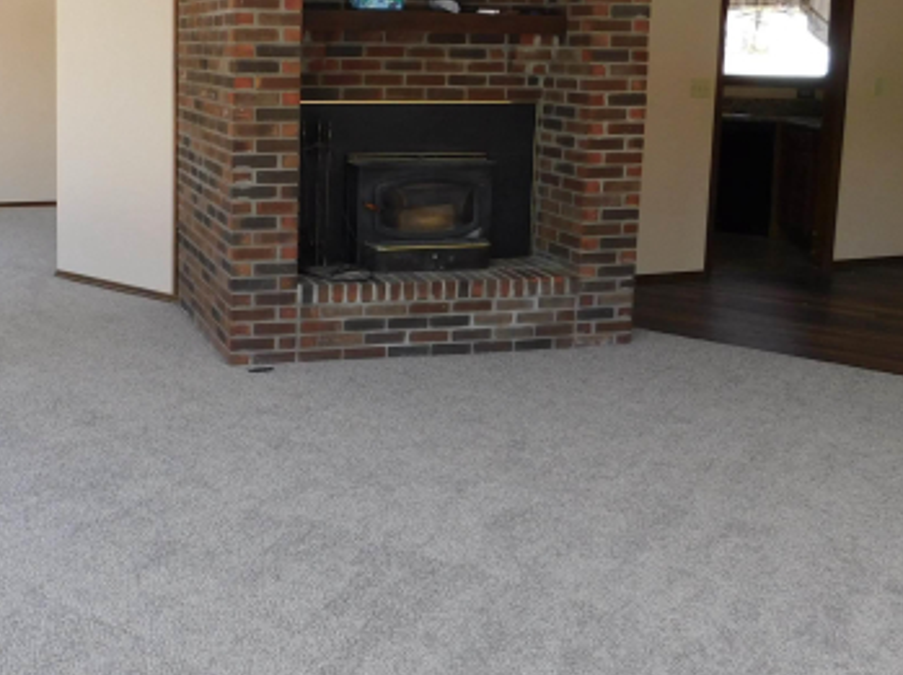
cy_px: 204
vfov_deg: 32.4
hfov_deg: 41.6
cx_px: 219
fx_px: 1147
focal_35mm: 44
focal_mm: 4
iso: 125
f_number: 3
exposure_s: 1/200
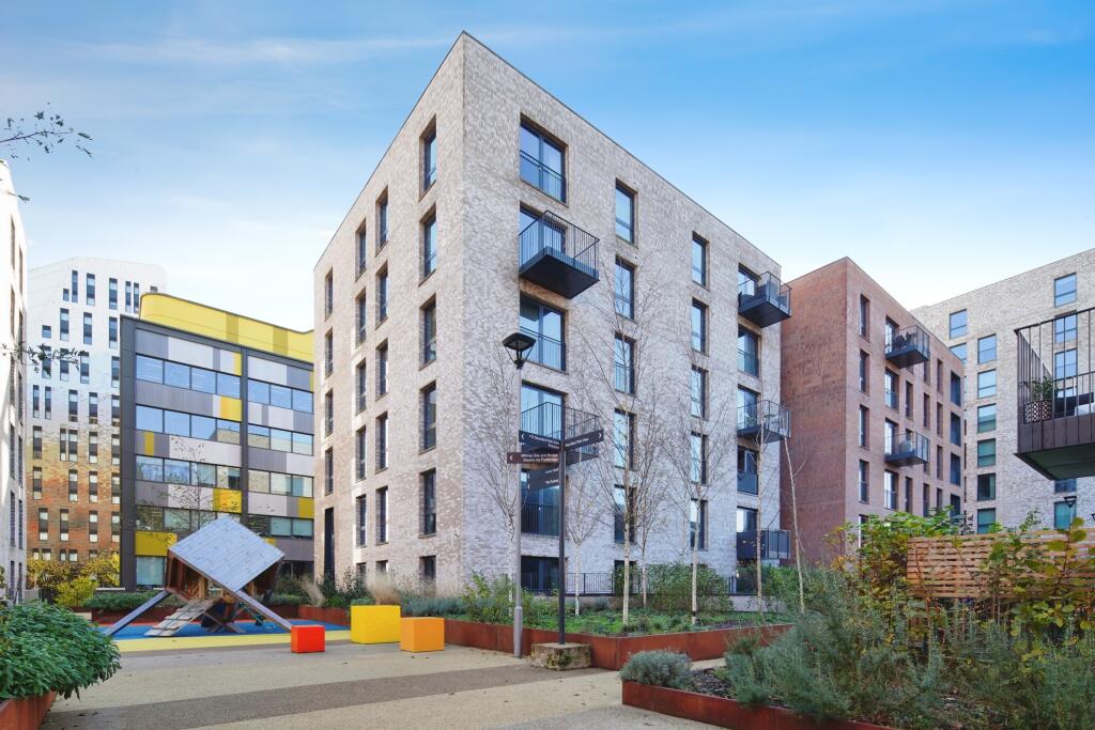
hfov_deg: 93.3
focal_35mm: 17
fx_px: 517
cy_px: 365
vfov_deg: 70.5
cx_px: 548
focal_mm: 17
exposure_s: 1/200
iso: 640
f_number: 7.1
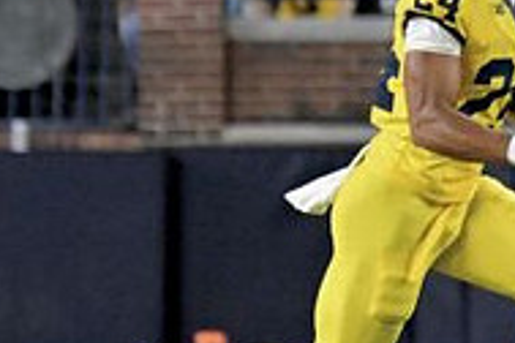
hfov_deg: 1.4
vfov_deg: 0.9
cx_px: 594
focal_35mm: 1522
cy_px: 140
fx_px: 21771
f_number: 5.6
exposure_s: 1/1000
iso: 6400
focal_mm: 330
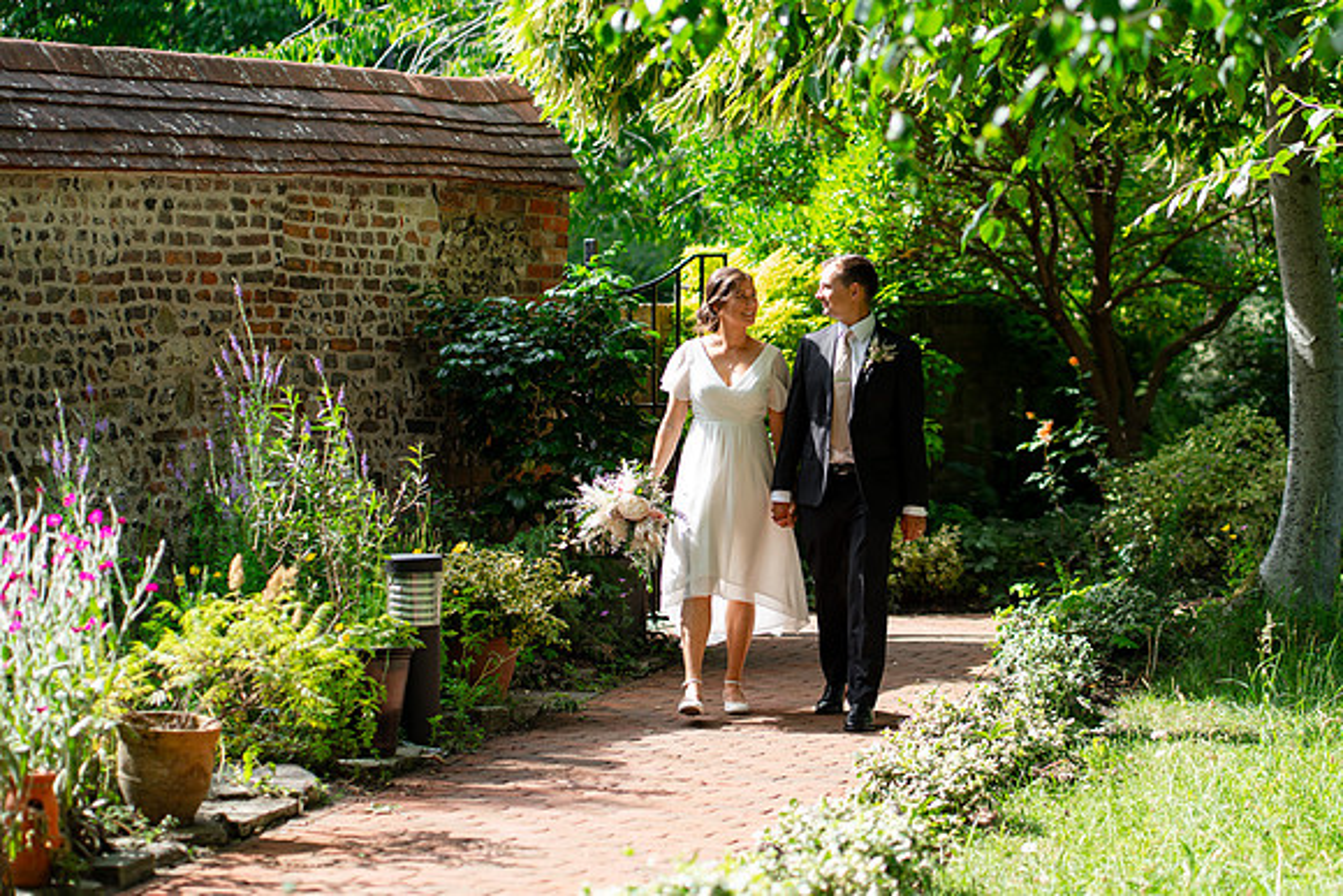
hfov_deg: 20.8
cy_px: 430
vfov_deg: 14.0
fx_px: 3654
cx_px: 749
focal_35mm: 98
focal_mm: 85
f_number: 2.2
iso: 100
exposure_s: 1/2000
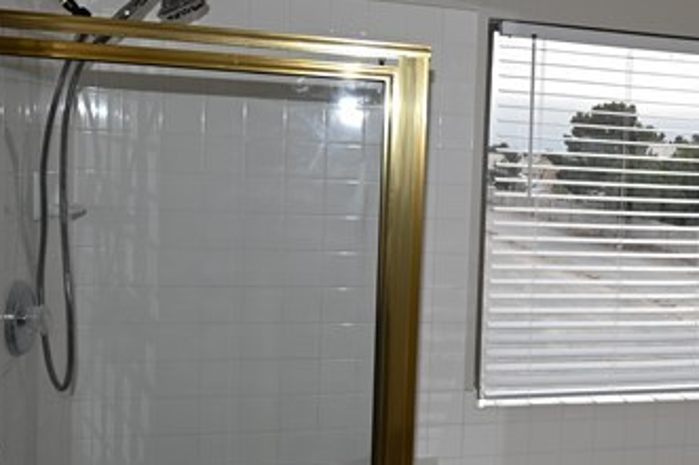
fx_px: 892
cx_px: 665
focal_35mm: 46
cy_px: 207
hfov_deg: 38.9
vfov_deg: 29.2
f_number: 3.5
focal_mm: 14
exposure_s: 1/200
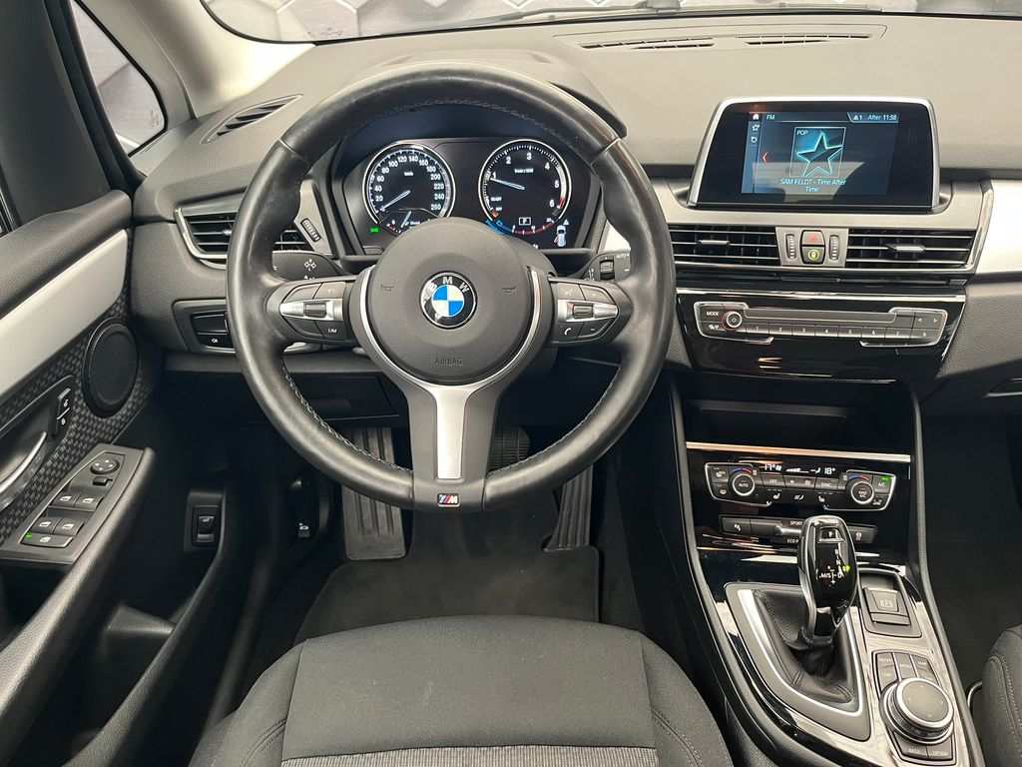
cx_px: 511
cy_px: 384
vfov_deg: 53.1
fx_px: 768
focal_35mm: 26
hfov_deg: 67.3
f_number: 1.6
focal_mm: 5.1
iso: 250
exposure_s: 1/50
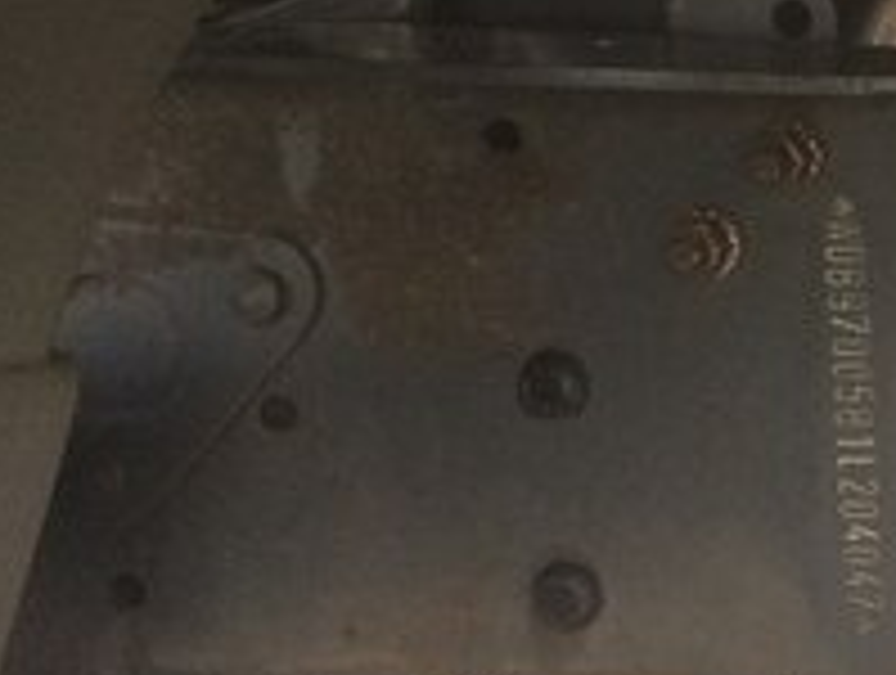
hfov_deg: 17.6
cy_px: 20
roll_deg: +0.8
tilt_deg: -7.8
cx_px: 1459
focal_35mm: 96
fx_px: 2489
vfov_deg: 15.2
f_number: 2.2
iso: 80
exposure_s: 1/33
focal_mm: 4.15
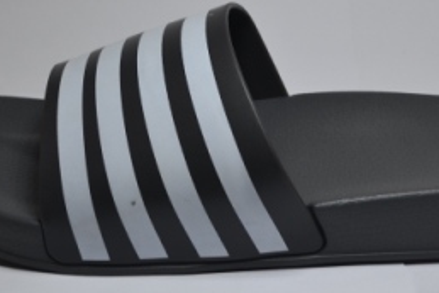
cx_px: 280
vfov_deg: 16.4
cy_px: 91
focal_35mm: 83
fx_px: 1013
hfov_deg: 24.4
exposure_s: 1/80
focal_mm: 32
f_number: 8
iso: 400
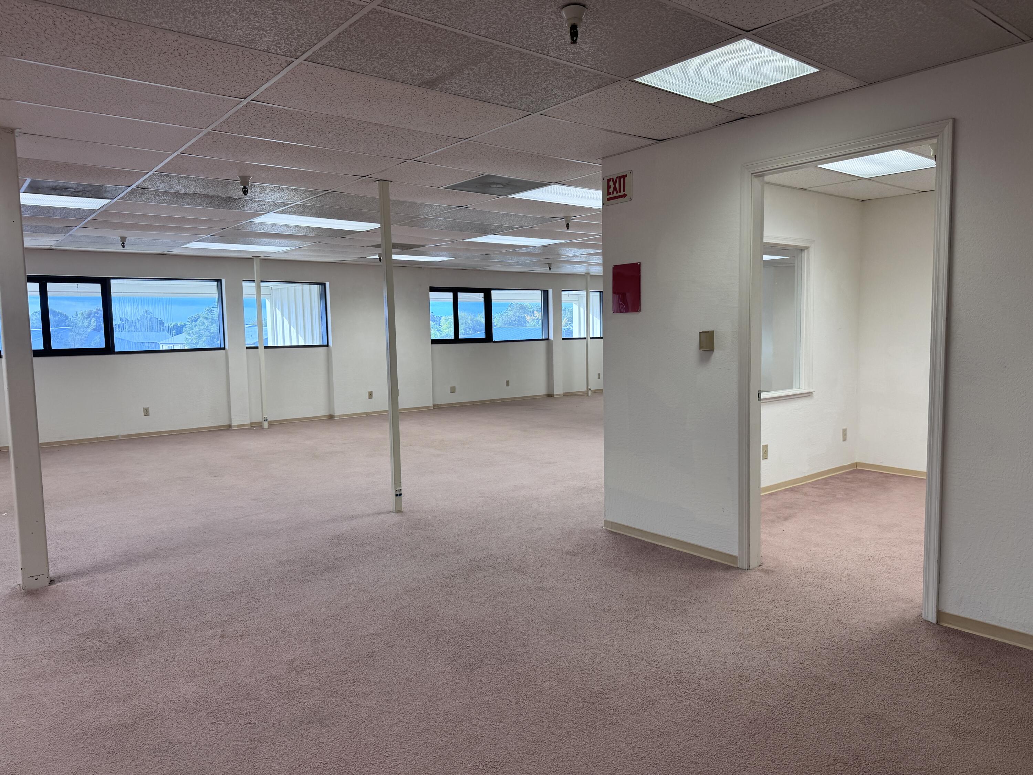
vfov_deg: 56.8
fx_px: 716
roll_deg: -0.5
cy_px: 388
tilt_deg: -9.2
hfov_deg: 71.6
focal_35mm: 24
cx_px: 516
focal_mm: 6.76
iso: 64
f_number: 1.78
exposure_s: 1/166
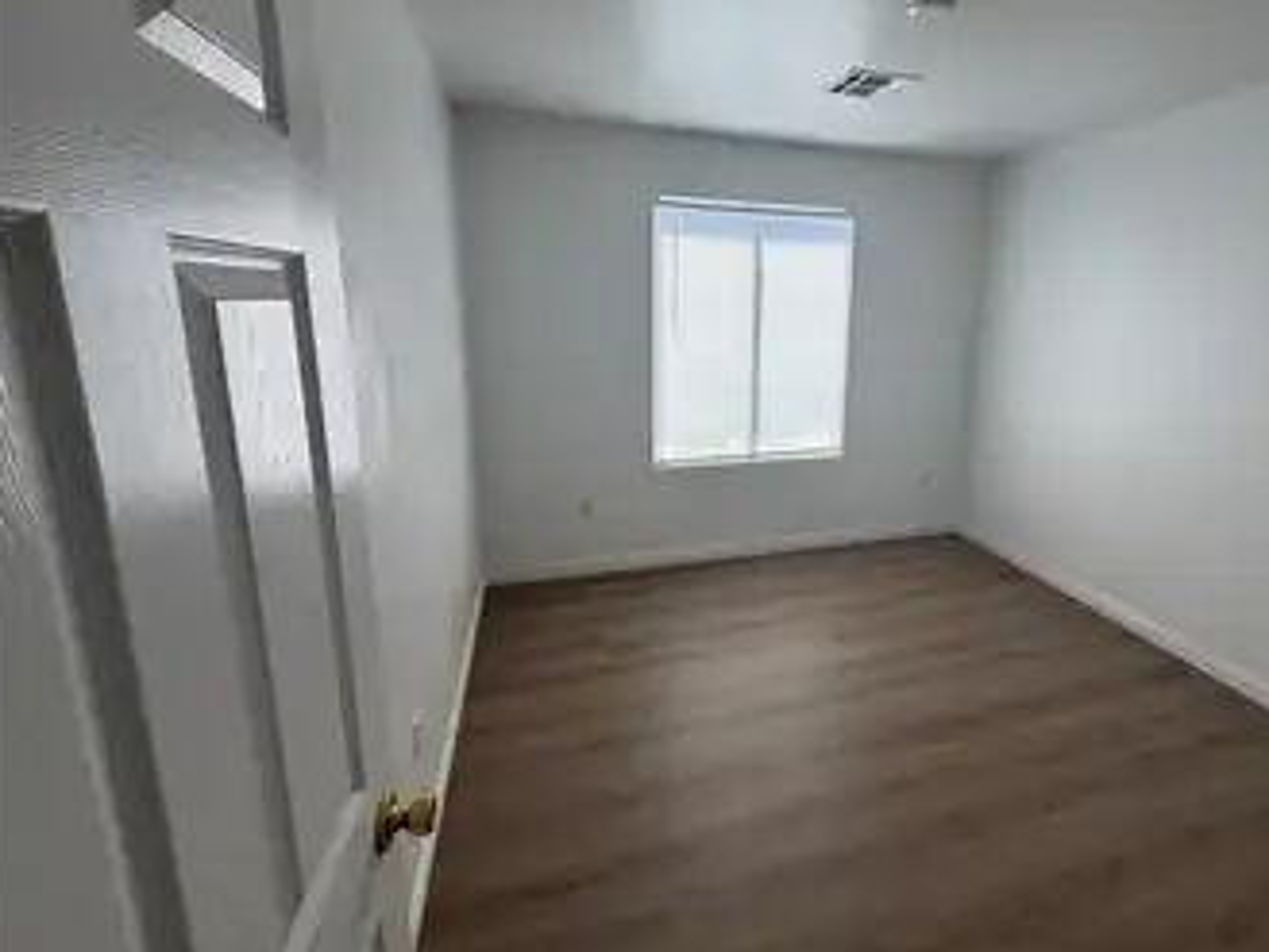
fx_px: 623
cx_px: 752
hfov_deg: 90.0
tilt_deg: -11.3
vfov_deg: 74.5
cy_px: 424
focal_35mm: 17
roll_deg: -2.1
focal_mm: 2.22
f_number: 2.2
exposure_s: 1/120
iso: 25
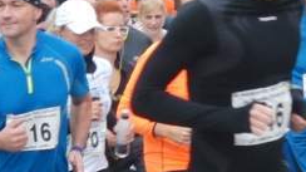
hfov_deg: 3.4
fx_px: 5158
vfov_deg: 1.9
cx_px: 97
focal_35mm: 636
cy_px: 21
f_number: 4.2
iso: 100
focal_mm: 24.6
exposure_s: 1/200
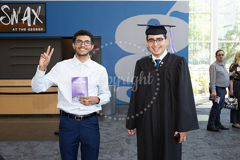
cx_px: 120
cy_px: 80
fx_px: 287
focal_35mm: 43
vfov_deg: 31.2
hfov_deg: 45.4
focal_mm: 43
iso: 800
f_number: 5.6
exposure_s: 1/200
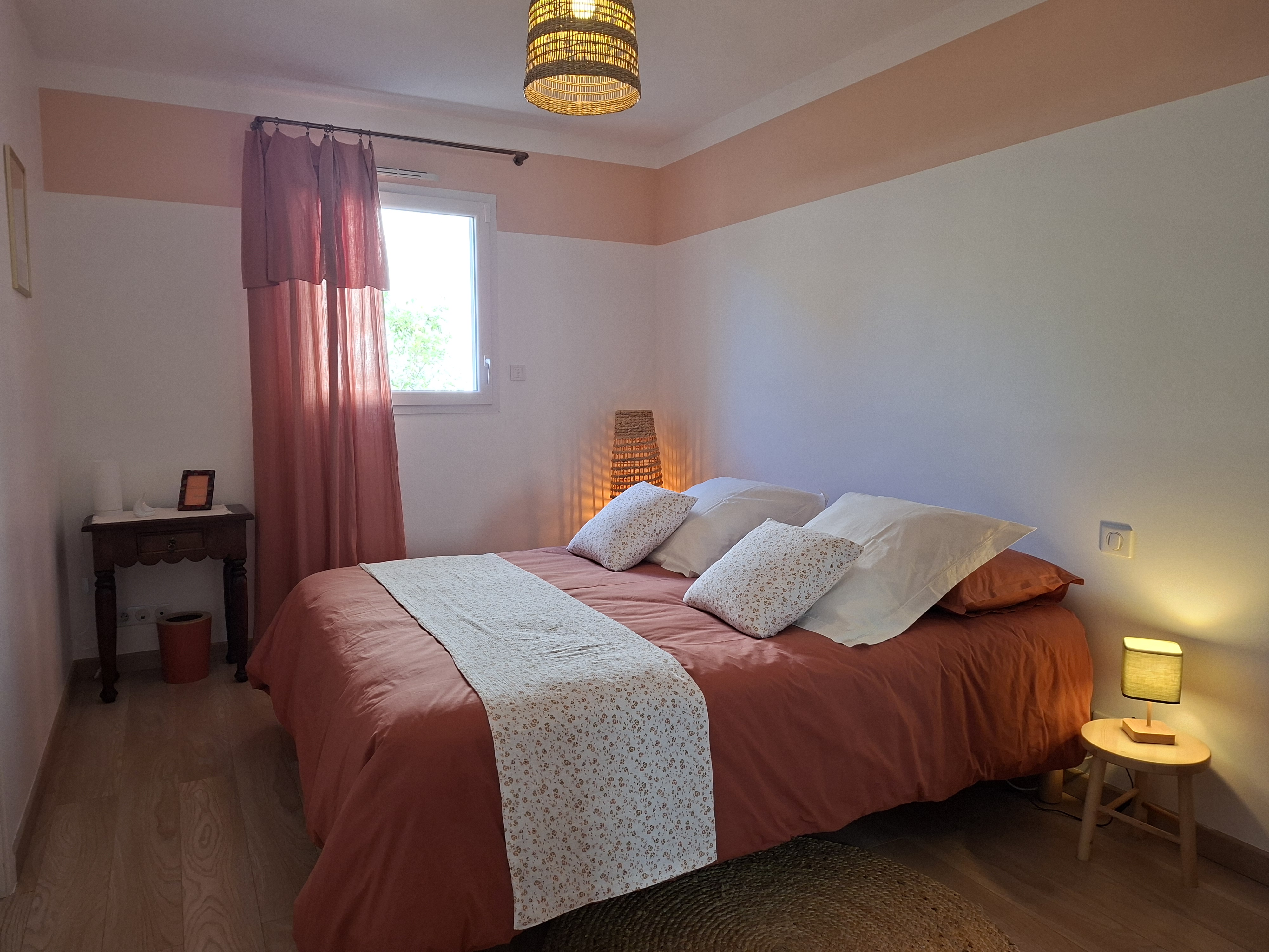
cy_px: 476
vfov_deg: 58.9
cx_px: 634
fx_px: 843
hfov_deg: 73.9
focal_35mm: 23
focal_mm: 5.54
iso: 160
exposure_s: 1/120
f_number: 1.8
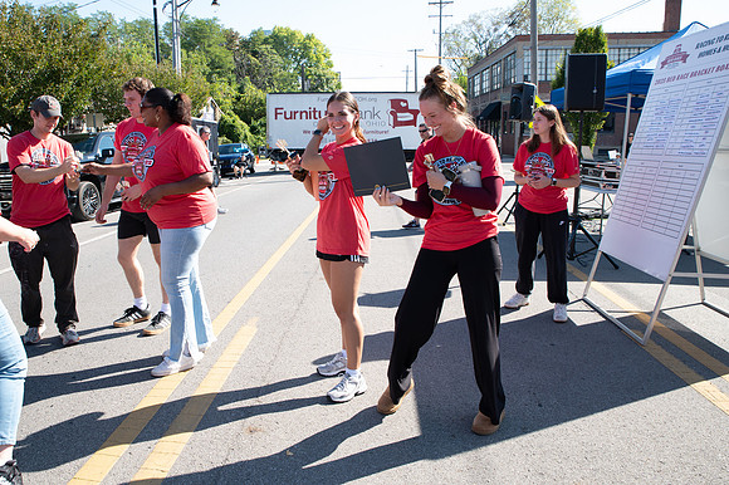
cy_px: 222
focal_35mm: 28
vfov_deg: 46.8
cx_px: 308
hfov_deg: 65.7
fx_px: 561
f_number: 8
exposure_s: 1/200
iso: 320
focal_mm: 24
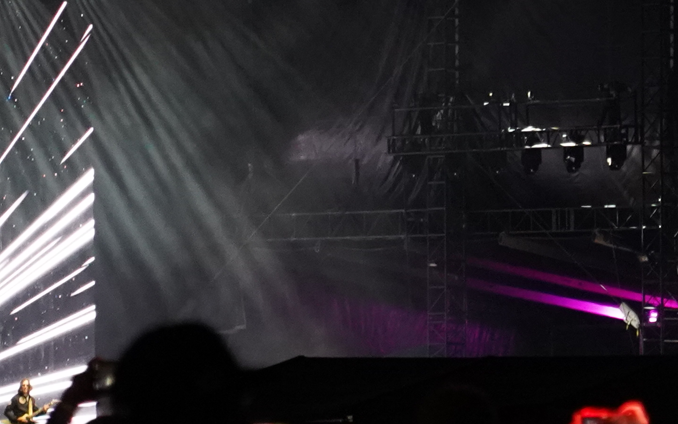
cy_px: -37
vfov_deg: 2.9
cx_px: -173
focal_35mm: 448
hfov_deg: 4.7
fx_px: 8279
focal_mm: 105
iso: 5000
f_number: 4
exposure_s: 1/160
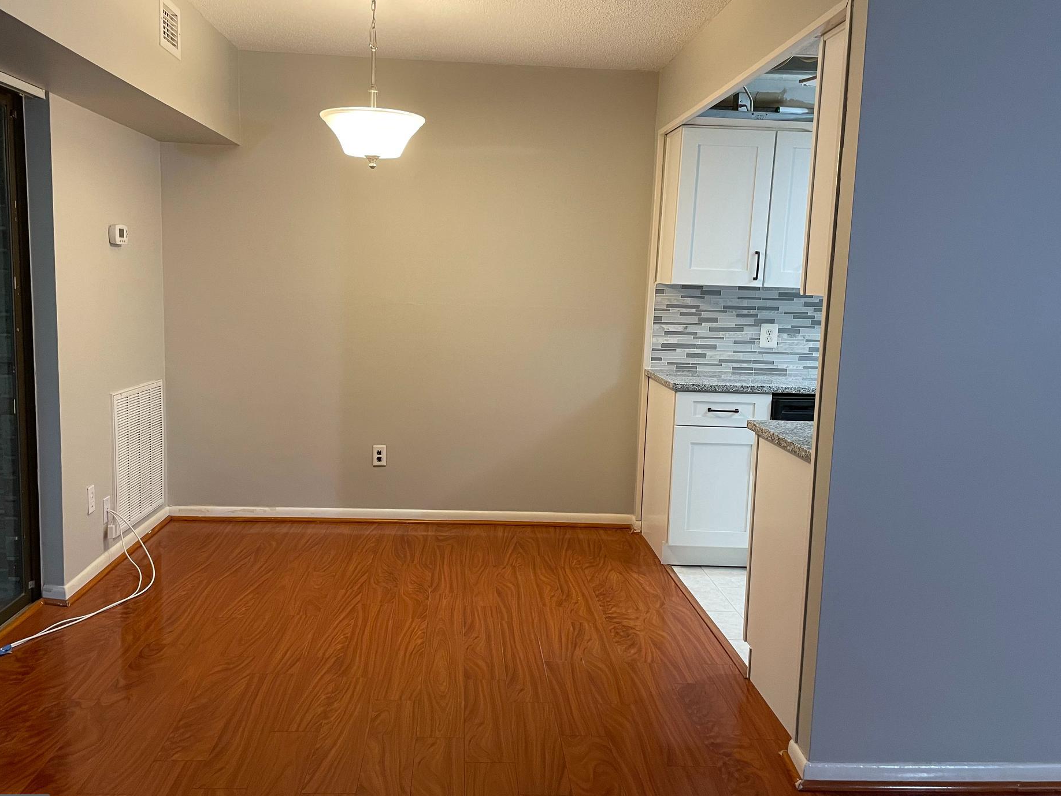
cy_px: 398
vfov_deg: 48.2
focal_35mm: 29
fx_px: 889
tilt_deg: -7.8
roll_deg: -1.4
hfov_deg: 61.6
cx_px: 497
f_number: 1.6
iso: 160
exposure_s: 1/60
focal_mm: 4.2
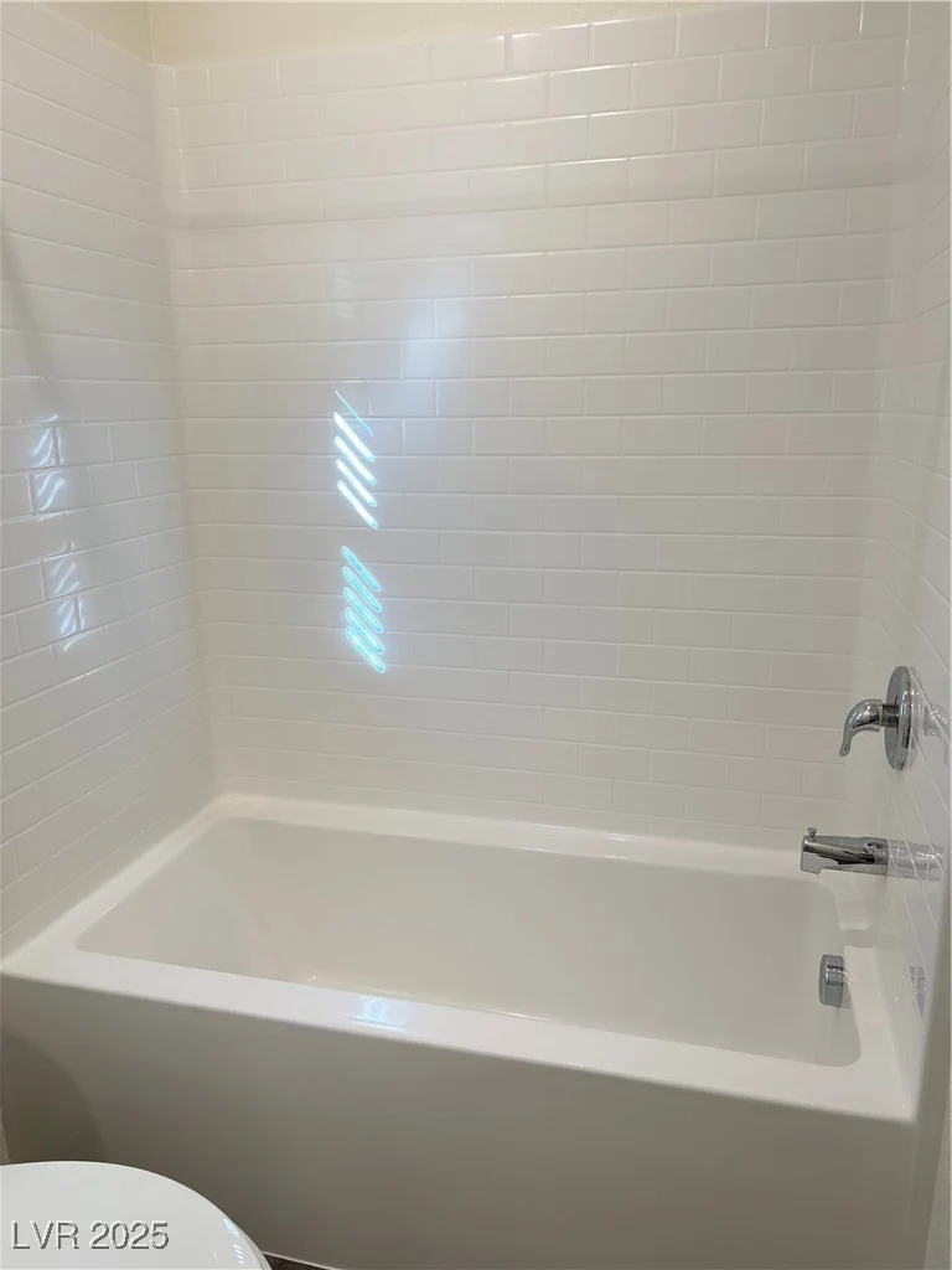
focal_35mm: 26
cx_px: 476
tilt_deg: -12.8
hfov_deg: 53.1
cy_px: 635
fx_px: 953
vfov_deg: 67.3
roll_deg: -0.4
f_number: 1.5
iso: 64
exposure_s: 1/120
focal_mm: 5.7
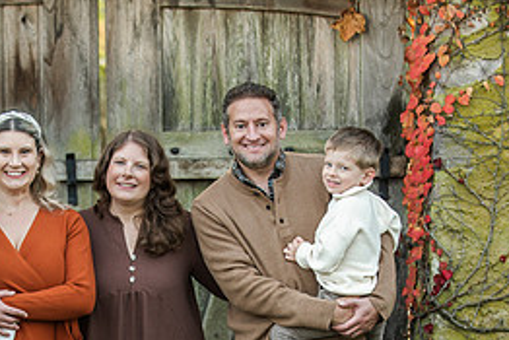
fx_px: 2773
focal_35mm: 196
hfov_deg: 10.5
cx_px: 161
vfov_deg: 7.0
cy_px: 355
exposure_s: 1/800
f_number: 2.8
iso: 800
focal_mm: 82
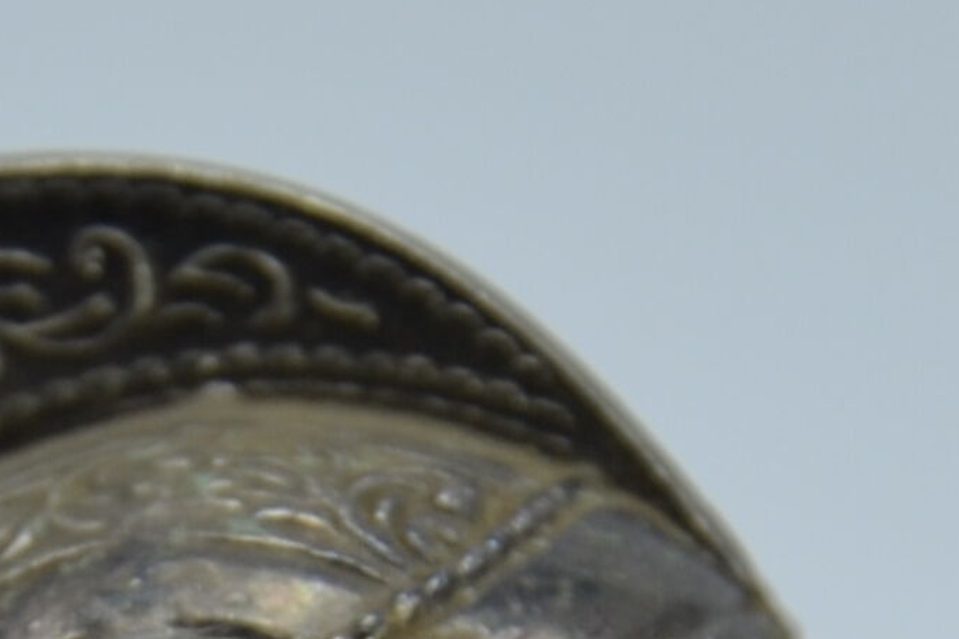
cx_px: 278
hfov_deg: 3.5
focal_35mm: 592
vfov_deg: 2.3
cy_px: 1653
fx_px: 15765
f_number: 5.6
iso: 110
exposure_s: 1/125
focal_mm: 58
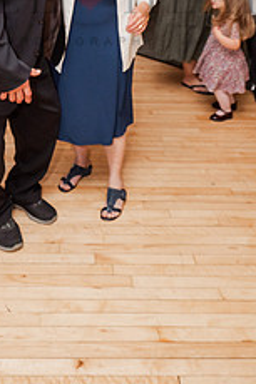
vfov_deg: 38.5
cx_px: 80
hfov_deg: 28.4
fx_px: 502
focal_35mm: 47
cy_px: 25
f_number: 4
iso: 1250
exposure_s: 1/125
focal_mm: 24
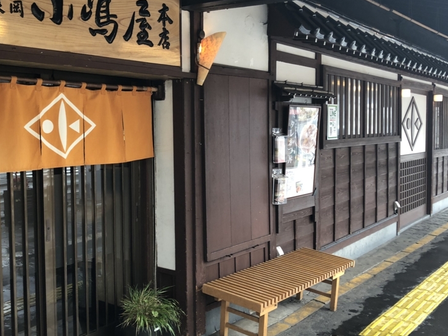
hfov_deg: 47.8
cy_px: 151
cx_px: 198
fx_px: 505
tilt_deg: -2.8
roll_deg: +0.8
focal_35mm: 39
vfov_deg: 36.8
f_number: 1.8
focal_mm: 4
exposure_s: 1/33
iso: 25
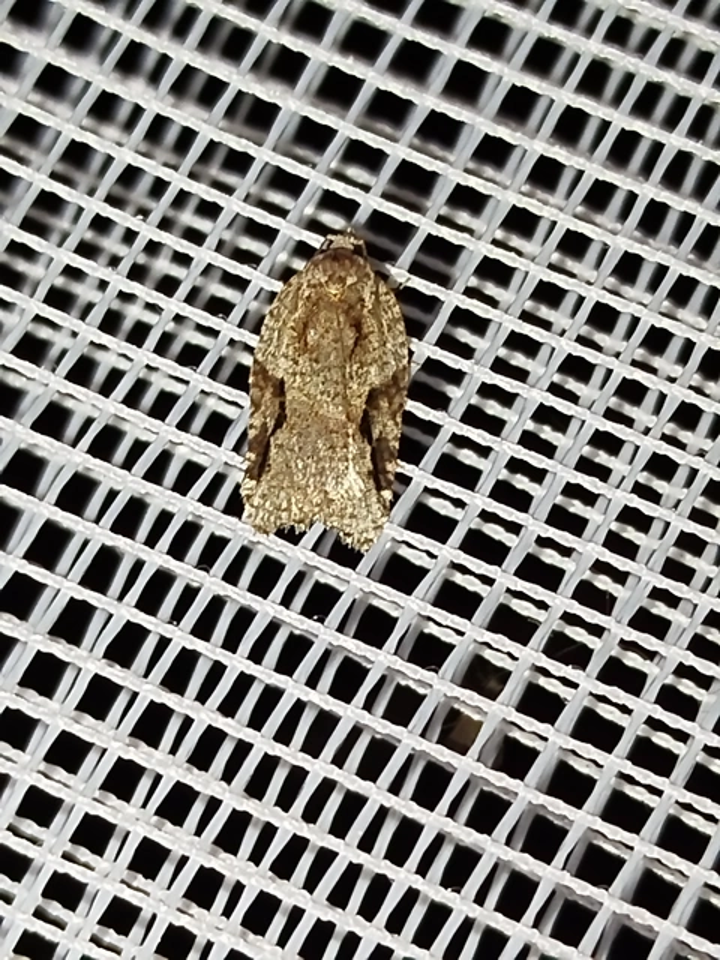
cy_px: 480
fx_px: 3051
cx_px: 360
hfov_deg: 13.5
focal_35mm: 110
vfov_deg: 17.9
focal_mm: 5.31
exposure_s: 1/50
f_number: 1.7
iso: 80
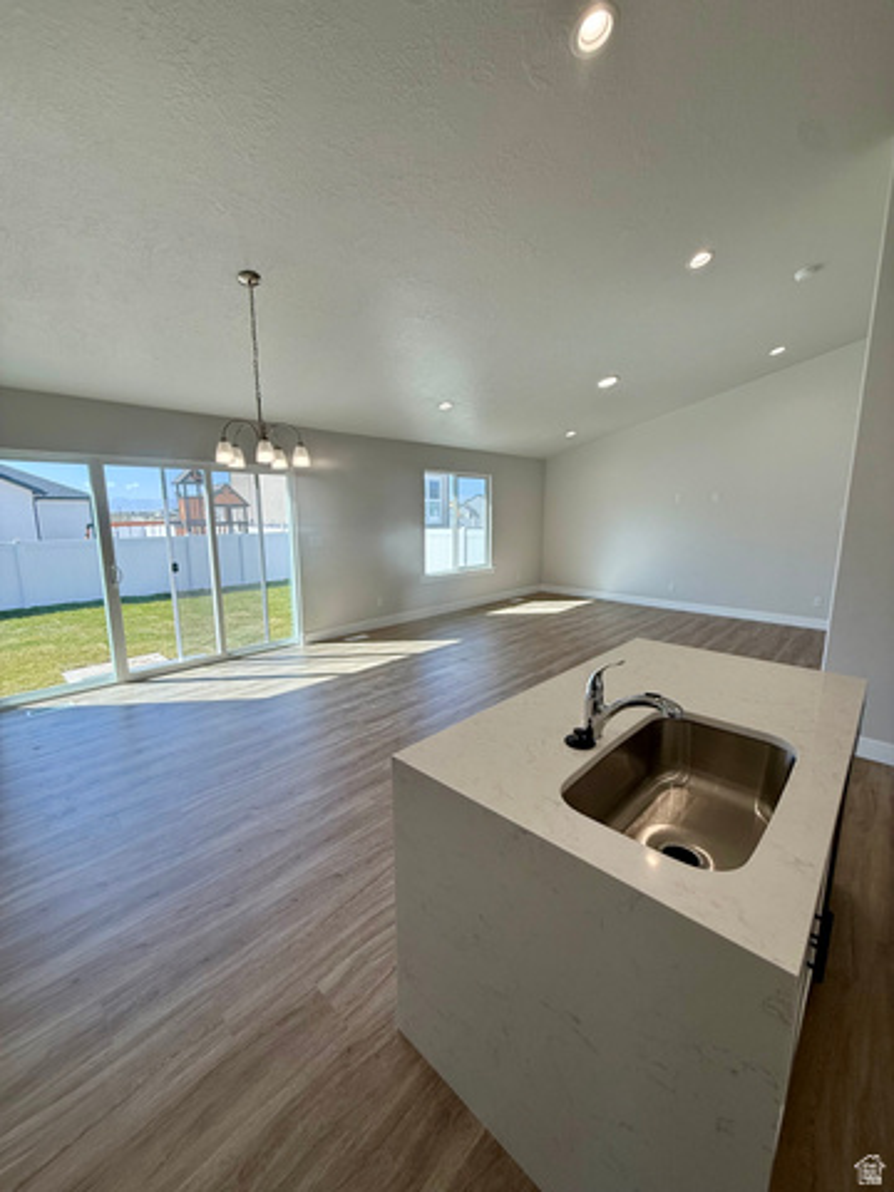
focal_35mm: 14
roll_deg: -0.2
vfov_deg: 102.1
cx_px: 447
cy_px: 596
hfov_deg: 85.7
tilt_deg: -10.0
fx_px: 482
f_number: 2.2
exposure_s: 1/301
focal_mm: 2.22
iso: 64
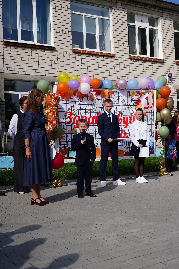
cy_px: 134
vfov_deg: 42.7
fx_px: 343
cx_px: 90
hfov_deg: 29.2
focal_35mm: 46
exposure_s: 1/2000
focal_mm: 31
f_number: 3.2
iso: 100
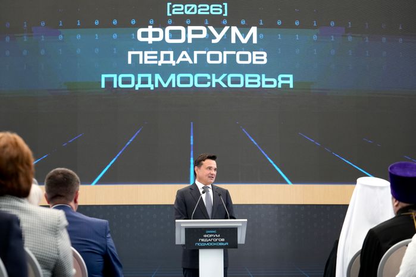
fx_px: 1190
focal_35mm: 103
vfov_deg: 13.3
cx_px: 208
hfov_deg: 19.8
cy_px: 138
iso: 2500
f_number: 5
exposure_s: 1/160
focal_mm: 103
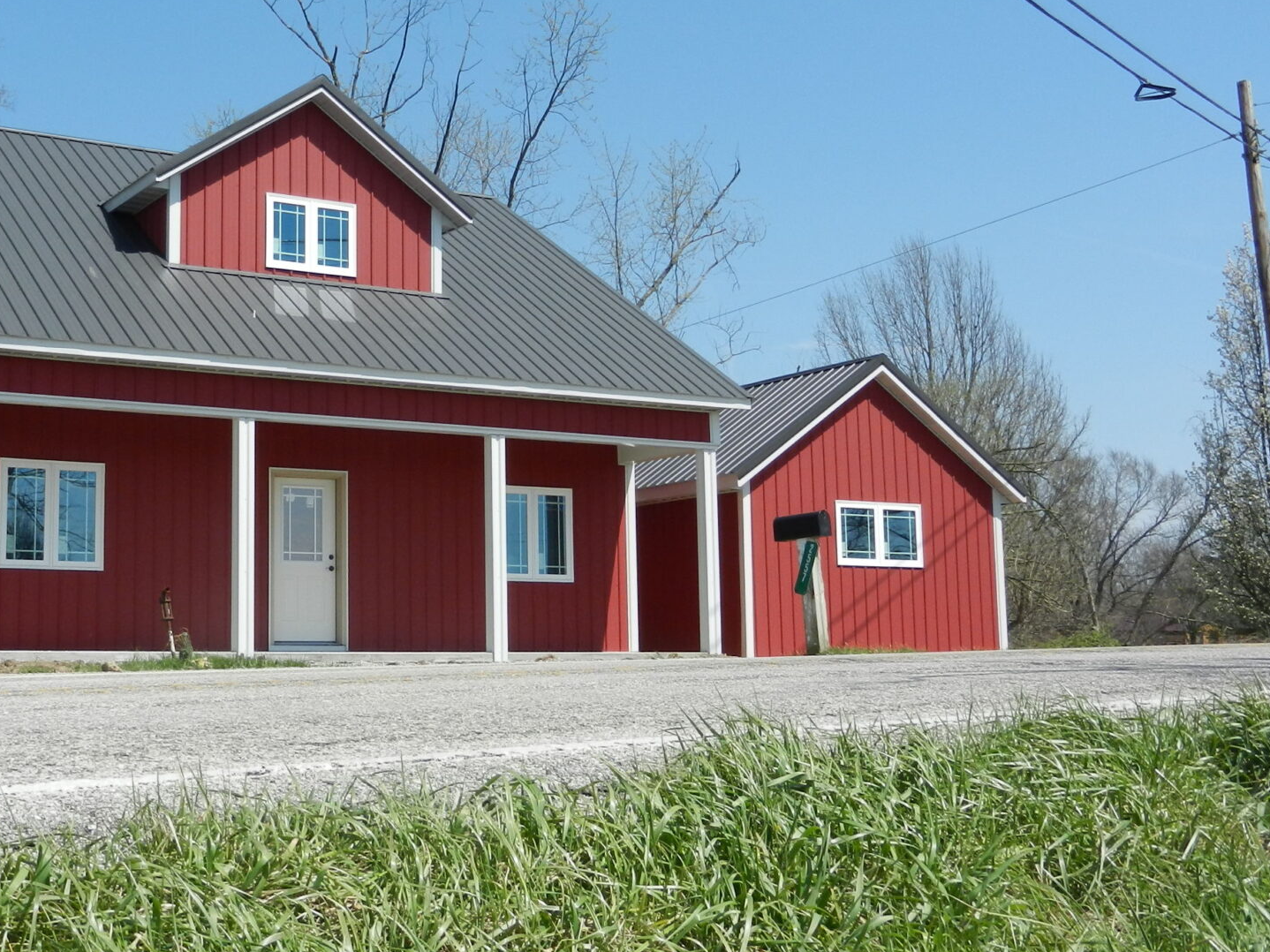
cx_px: 372
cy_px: 454
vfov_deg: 30.9
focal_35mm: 47
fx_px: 1724
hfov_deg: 39.7
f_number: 3.8
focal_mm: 5.9
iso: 160
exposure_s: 1/1600
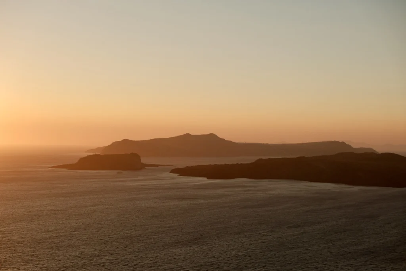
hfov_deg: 33.9
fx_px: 665
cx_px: 203
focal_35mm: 59
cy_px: 136
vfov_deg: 23.0
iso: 500
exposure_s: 1/4000
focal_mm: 39
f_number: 3.6
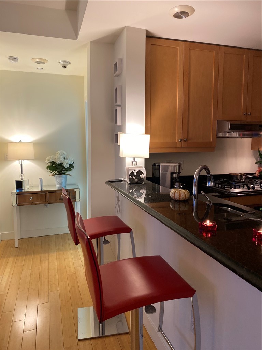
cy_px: 175
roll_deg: +0.2
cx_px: 131
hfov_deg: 53.1
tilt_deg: -5.3
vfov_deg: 67.3
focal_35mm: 26
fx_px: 262
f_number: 1.8
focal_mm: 4.25
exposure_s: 1/60
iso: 250
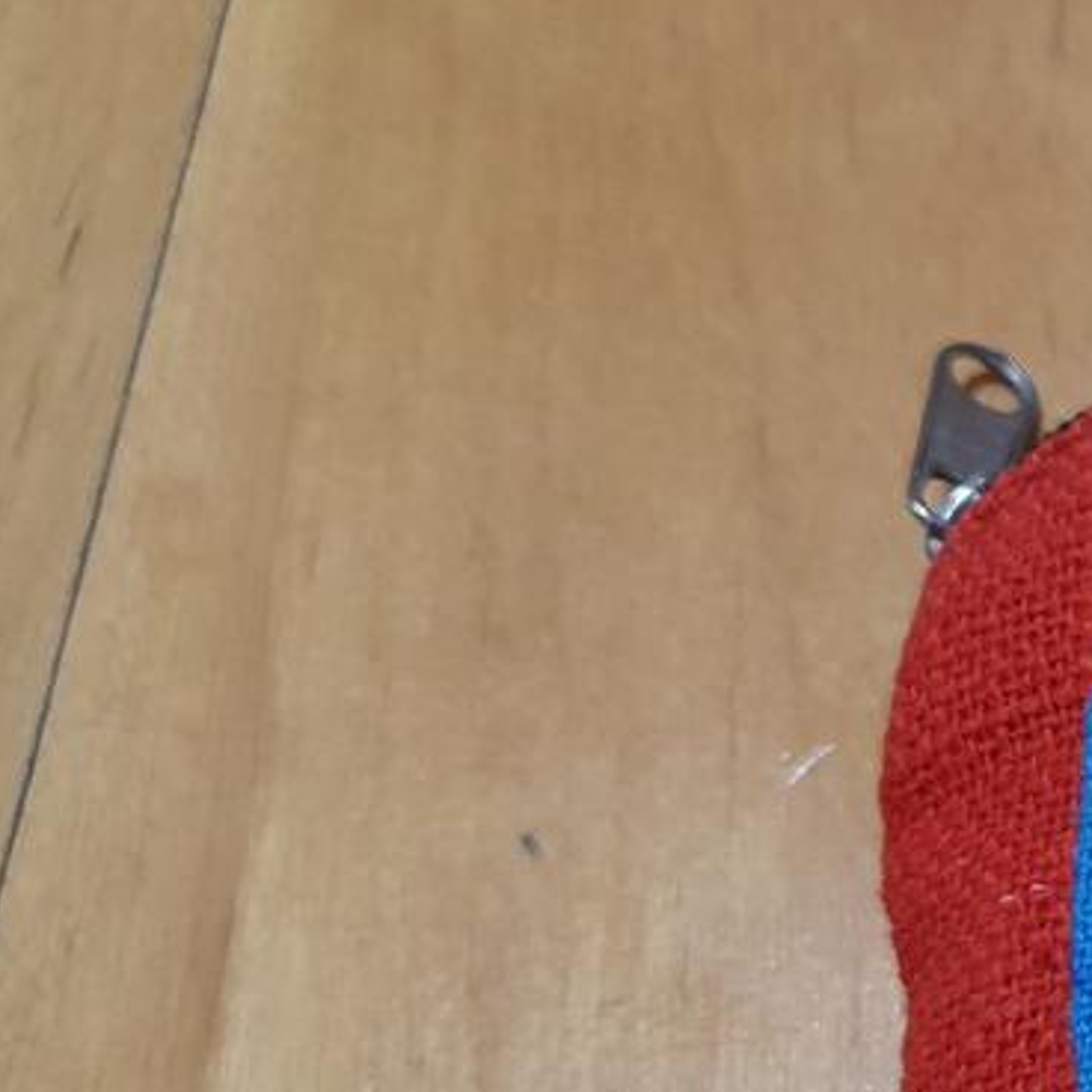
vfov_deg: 21.5
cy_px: 828
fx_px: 2855
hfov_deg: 18.6
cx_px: 1745
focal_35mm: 80
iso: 200
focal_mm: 4.32
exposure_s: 1/60
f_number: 1.5
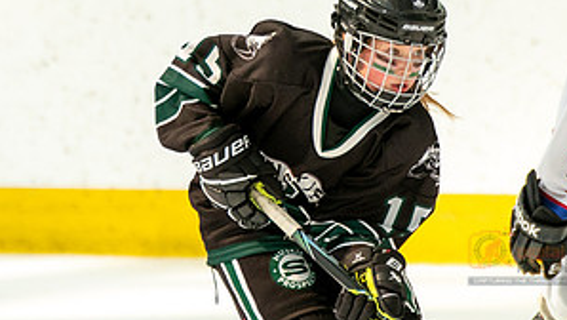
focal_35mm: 1064
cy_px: 54
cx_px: 201
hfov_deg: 2.0
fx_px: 16005
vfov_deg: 1.1
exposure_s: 1/3200
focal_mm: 300
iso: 1600
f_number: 3.5
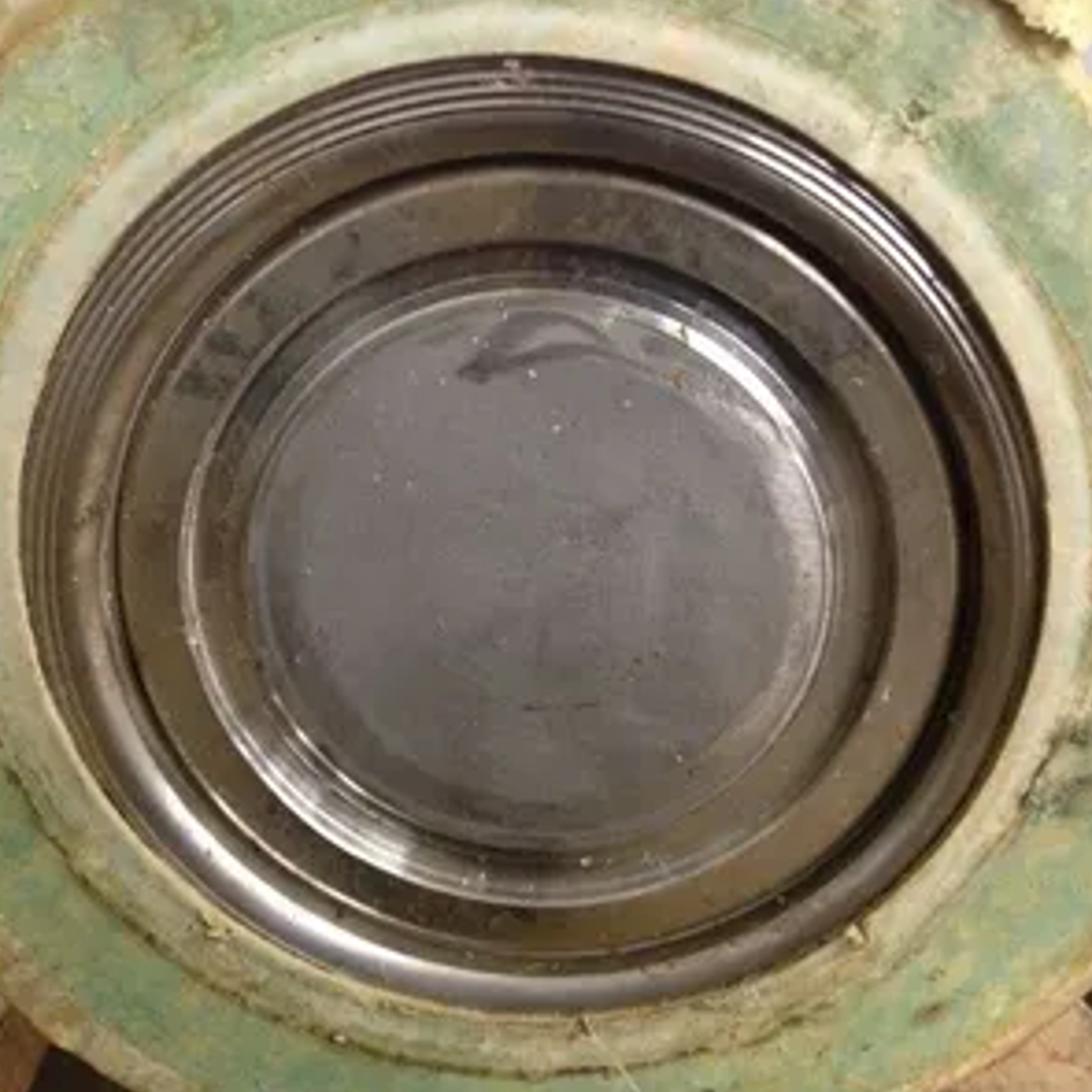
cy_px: 540
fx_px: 1499
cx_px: 537
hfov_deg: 40.0
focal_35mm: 42
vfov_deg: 40.0
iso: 250
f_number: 2.4
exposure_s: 1/20
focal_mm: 4.28
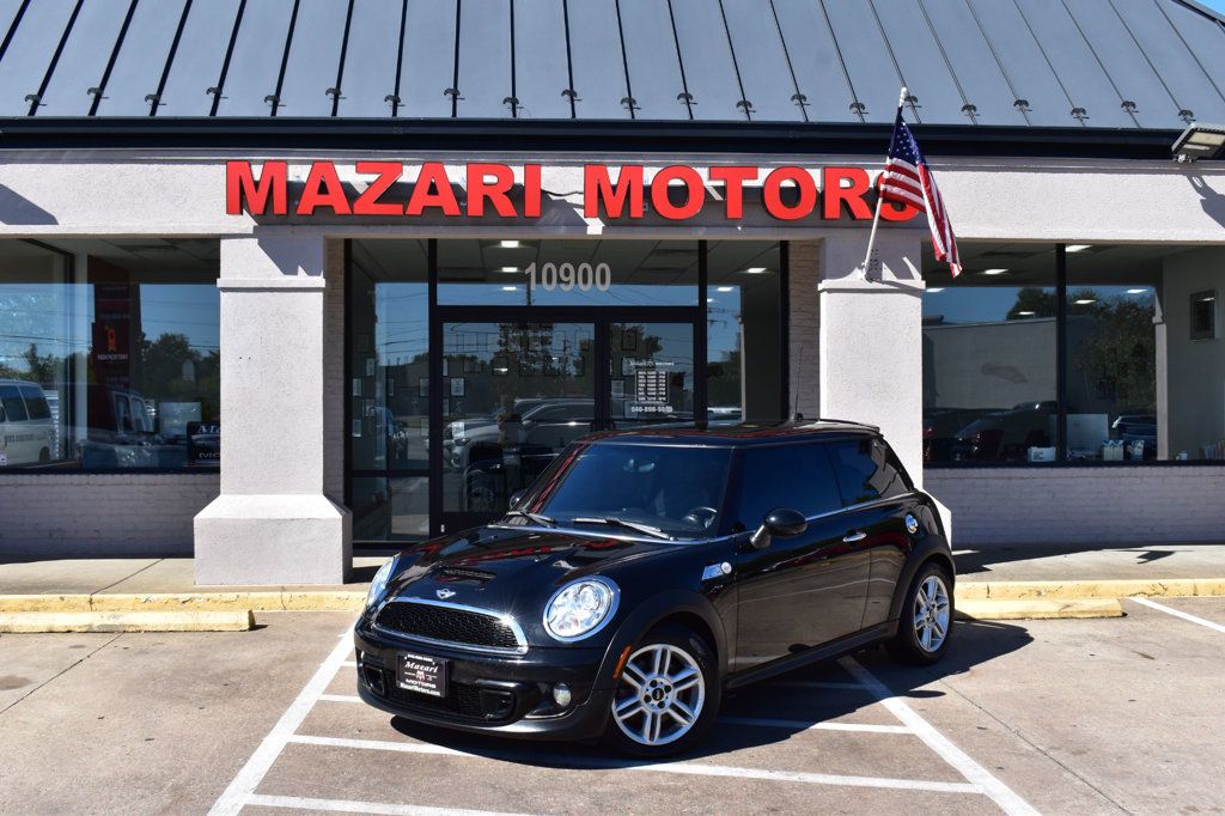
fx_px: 1327
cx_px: 612
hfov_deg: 49.6
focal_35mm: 39
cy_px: 408
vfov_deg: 34.2
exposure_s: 1/500
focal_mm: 26
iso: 400
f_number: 11
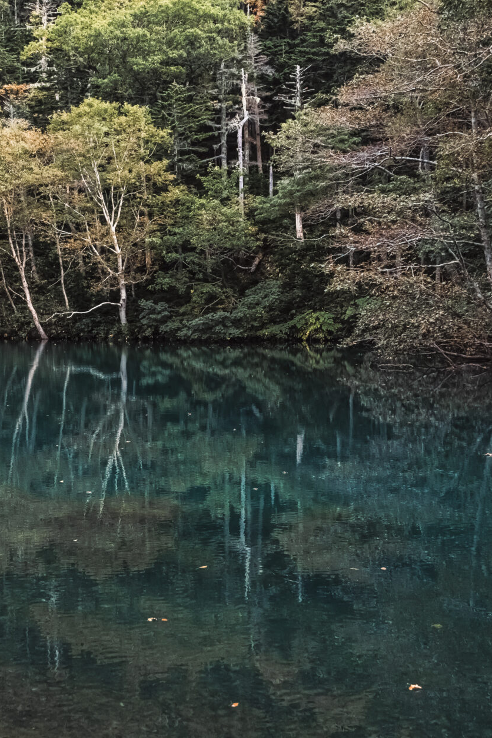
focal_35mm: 49
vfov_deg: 40.3
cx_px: 129
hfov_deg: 27.2
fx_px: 1004
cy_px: 363
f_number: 8
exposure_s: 1/250
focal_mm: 21.5
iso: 1250
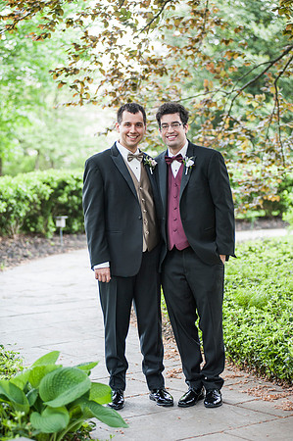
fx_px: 1126
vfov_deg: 22.2
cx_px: 146
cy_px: 220
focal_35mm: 92
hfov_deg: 14.8
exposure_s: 1/160
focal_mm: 92
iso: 200
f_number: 2.8
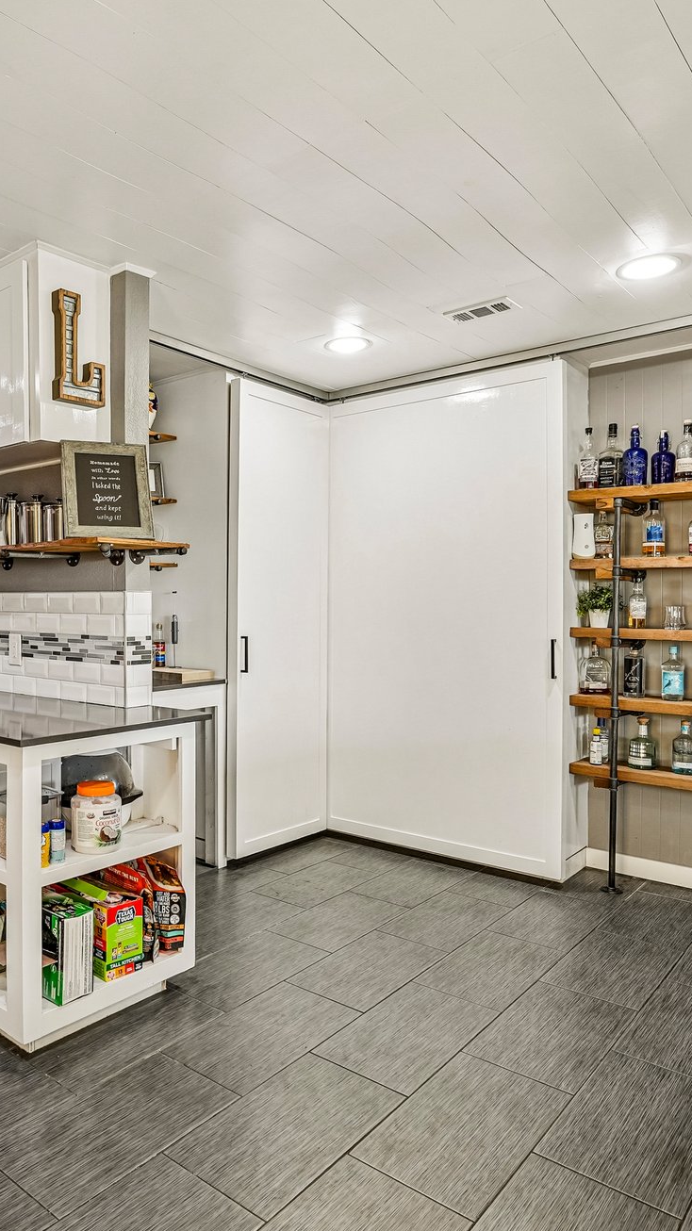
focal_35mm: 23
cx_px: 147
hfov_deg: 47.1
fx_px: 751
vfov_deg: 78.7
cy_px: 607
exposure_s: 1/20
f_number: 8
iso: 400
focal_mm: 14
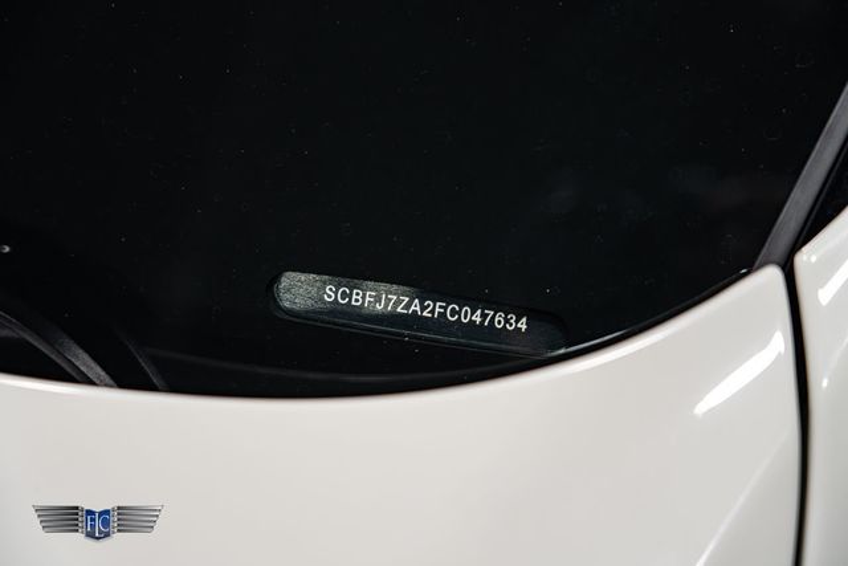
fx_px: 1720
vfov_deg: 18.7
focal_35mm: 73
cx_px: 424
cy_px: 283
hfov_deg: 27.7
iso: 1000
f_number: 4
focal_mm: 73
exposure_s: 1/80
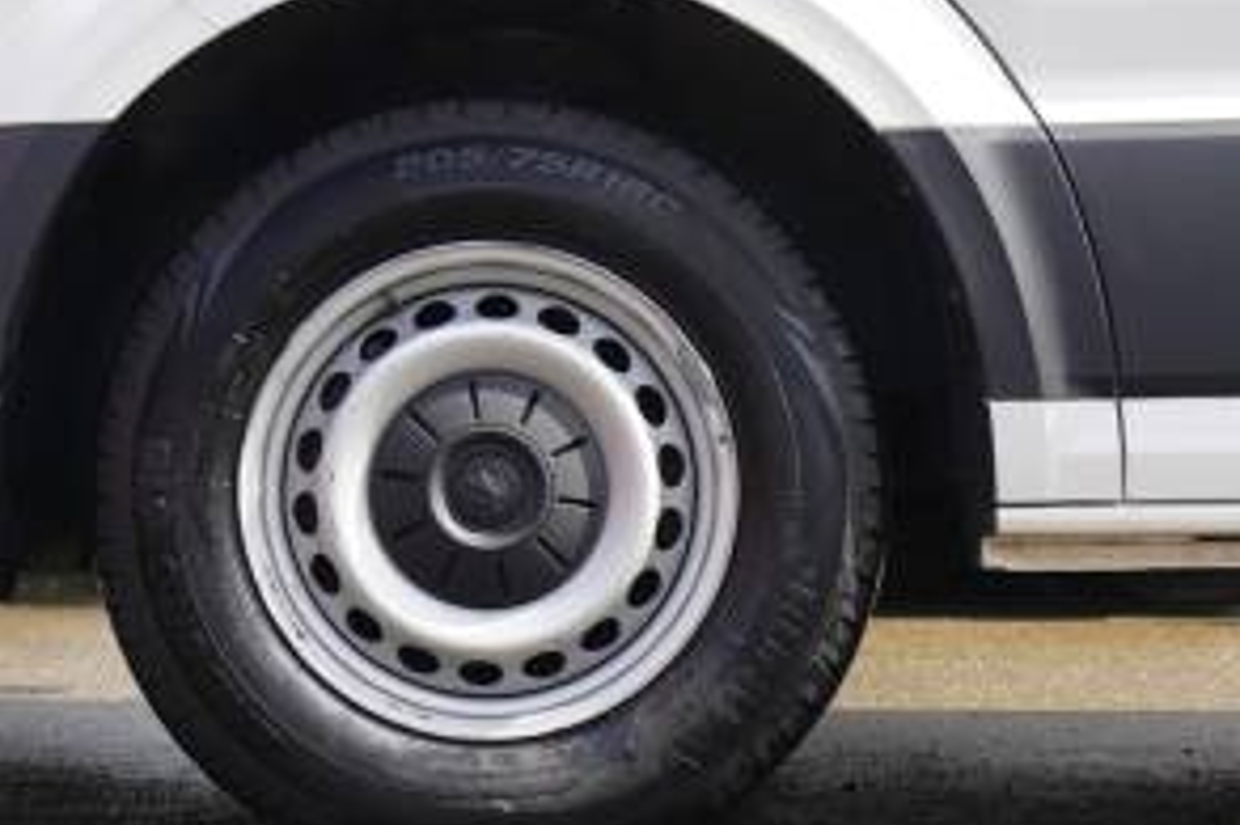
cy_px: 271
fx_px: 3614
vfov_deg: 13.0
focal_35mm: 105
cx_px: 605
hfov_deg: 19.5
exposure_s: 1/80
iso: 100
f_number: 6.3
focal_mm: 32
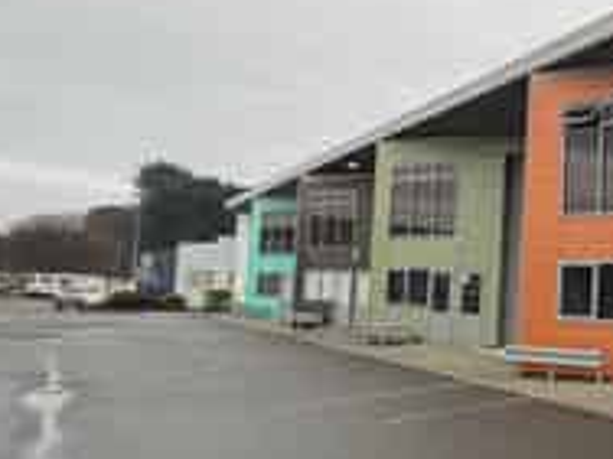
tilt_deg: +4.9
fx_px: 868
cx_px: 848
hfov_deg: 29.2
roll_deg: -1.7
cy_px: 236
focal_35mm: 49
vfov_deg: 29.7
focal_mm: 2.22
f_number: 2.2
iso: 40
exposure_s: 1/150
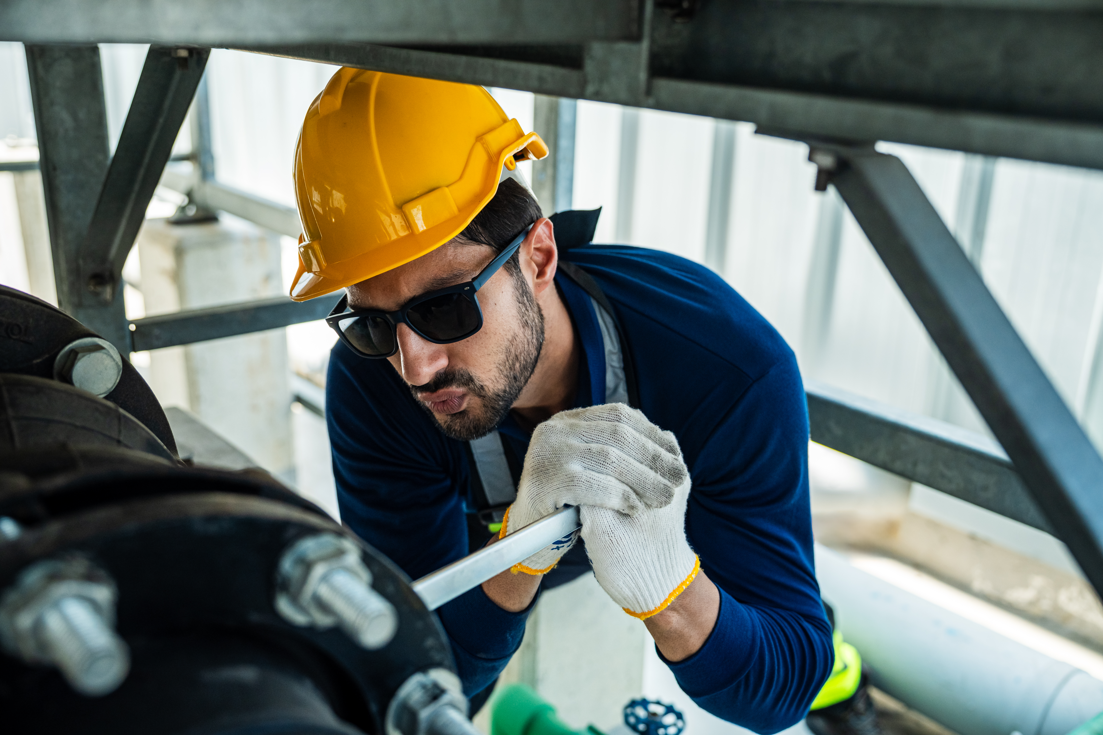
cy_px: 368
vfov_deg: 36.9
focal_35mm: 36
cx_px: 552
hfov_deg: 53.1
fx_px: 1103
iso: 640
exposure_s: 1/500
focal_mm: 36
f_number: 3.2
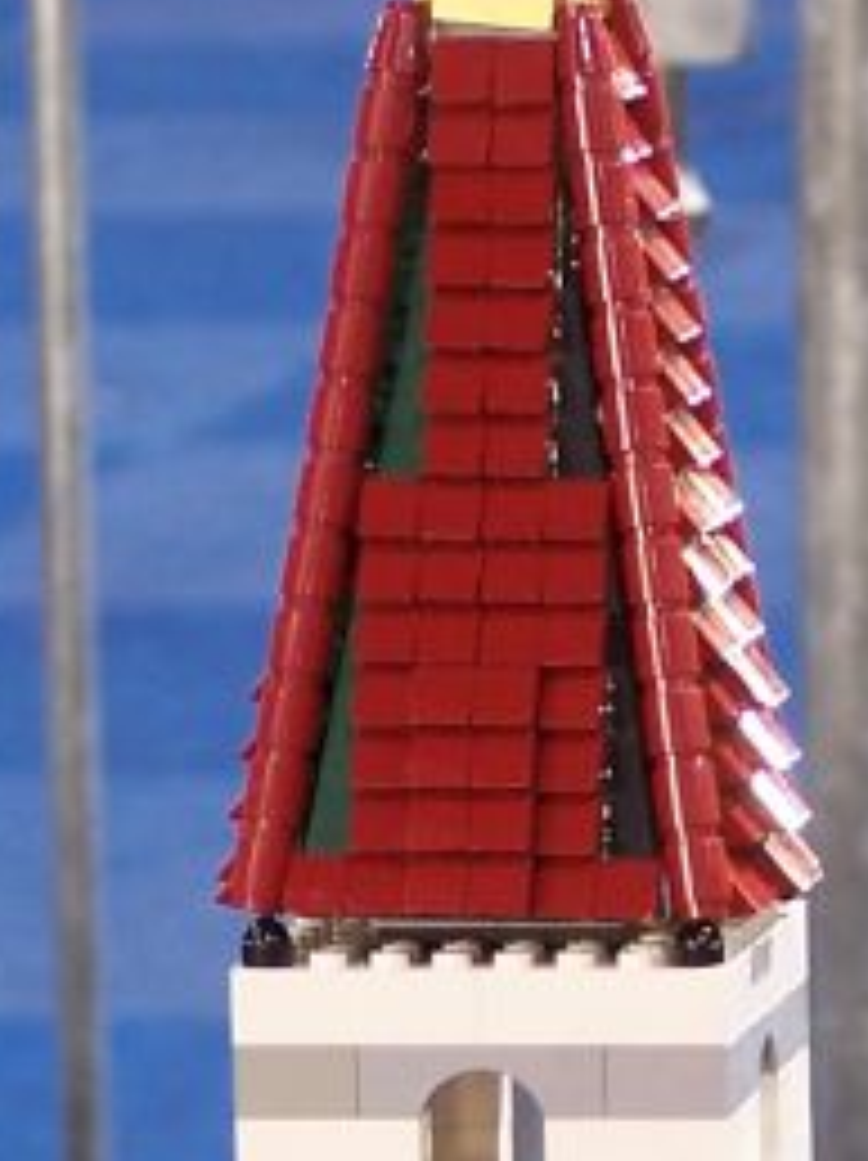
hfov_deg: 3.6
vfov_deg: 4.7
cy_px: 1422
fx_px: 13965
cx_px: 328
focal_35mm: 417
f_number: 3.2
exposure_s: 1/2
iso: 80
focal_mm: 17.5
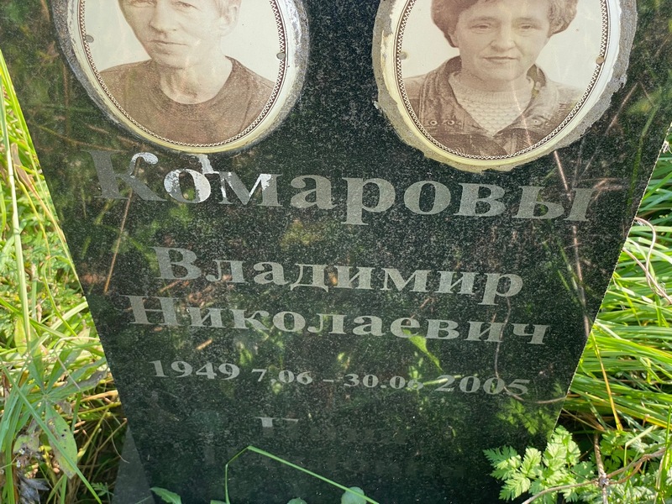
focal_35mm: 52
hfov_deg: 36.8
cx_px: 336
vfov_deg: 28.0
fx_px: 1009
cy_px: 252
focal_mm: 6
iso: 25
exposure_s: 1/122
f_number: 2
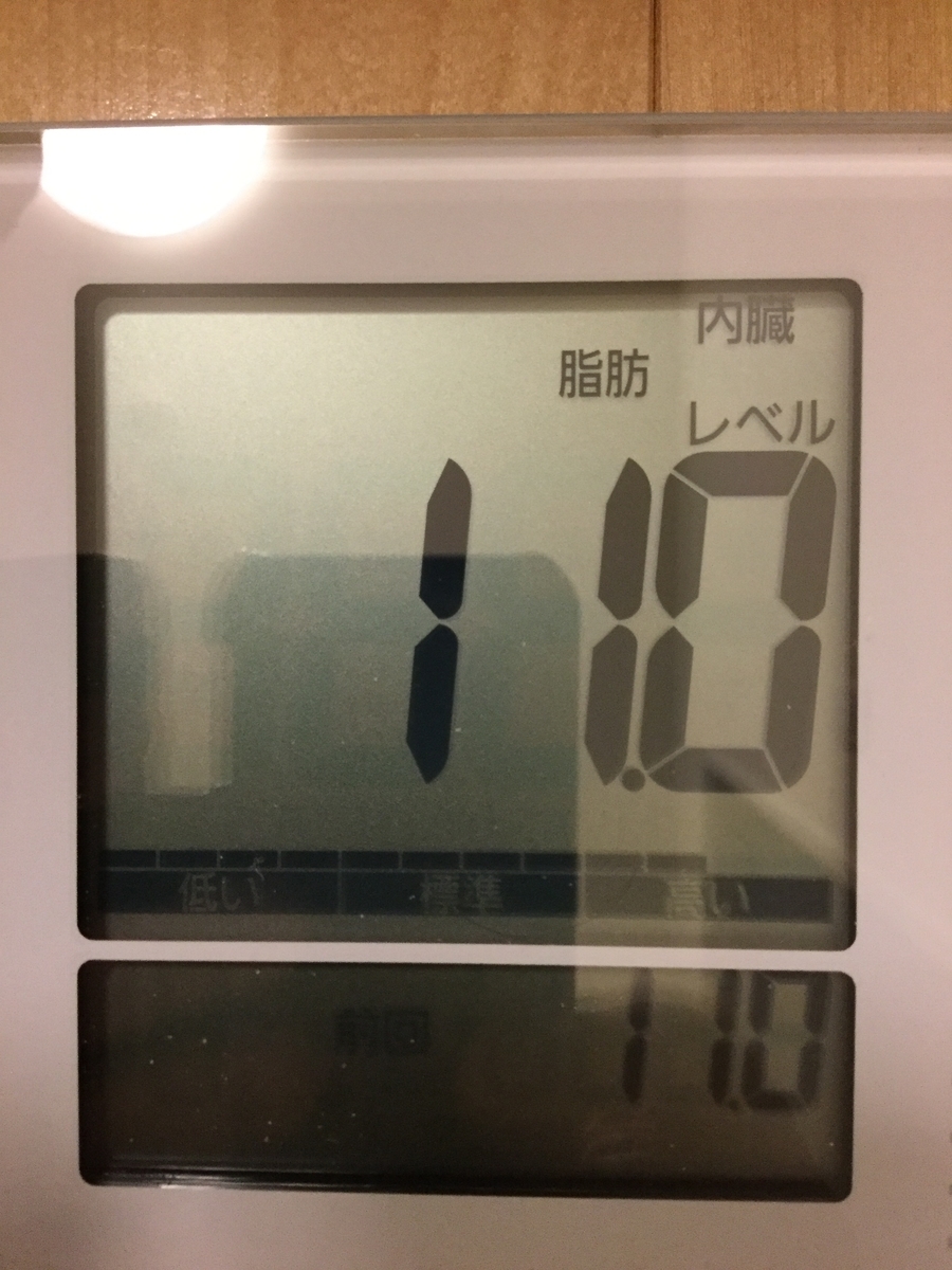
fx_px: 1137
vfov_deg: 58.4
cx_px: 476
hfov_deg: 45.4
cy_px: 635
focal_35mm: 31
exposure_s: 1/15
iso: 200
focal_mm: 3.3
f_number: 2.4
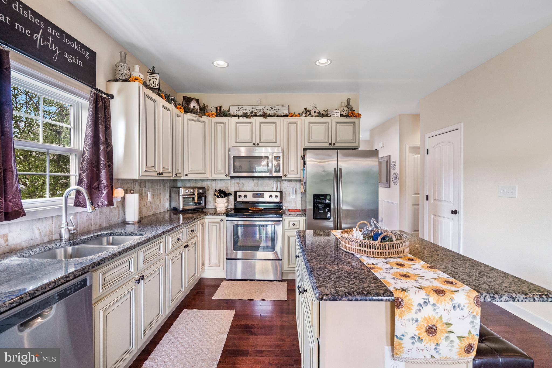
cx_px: 276
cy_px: 184
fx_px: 245
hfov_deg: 96.7
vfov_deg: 73.7
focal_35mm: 16
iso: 1250
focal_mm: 16
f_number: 7.1
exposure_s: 1/1000
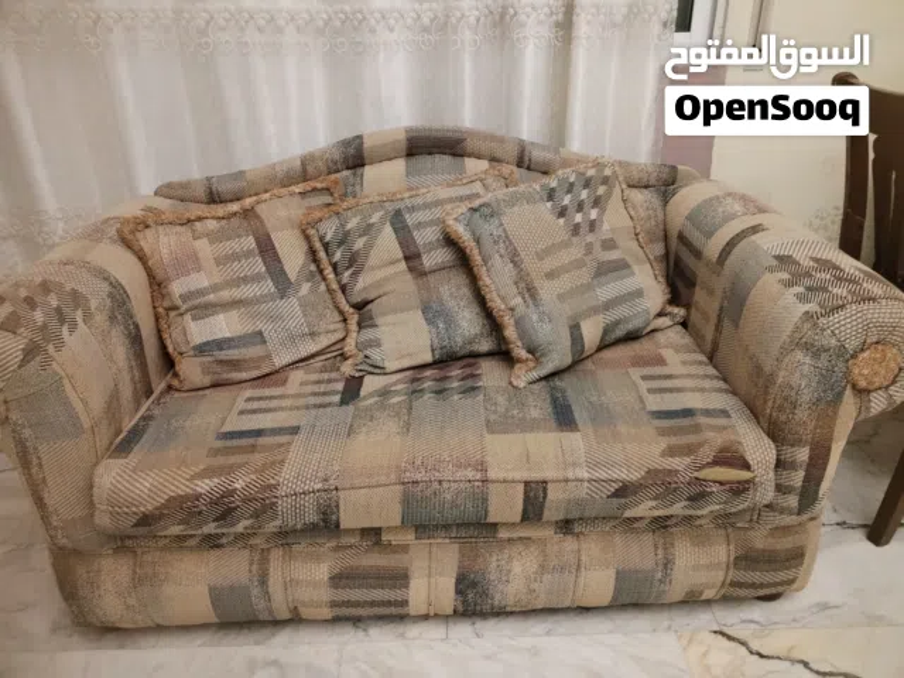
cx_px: 452
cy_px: 339
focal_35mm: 26
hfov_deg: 67.3
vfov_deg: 53.1
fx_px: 679
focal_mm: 4.75
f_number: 1.8
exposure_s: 1/33.3
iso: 715
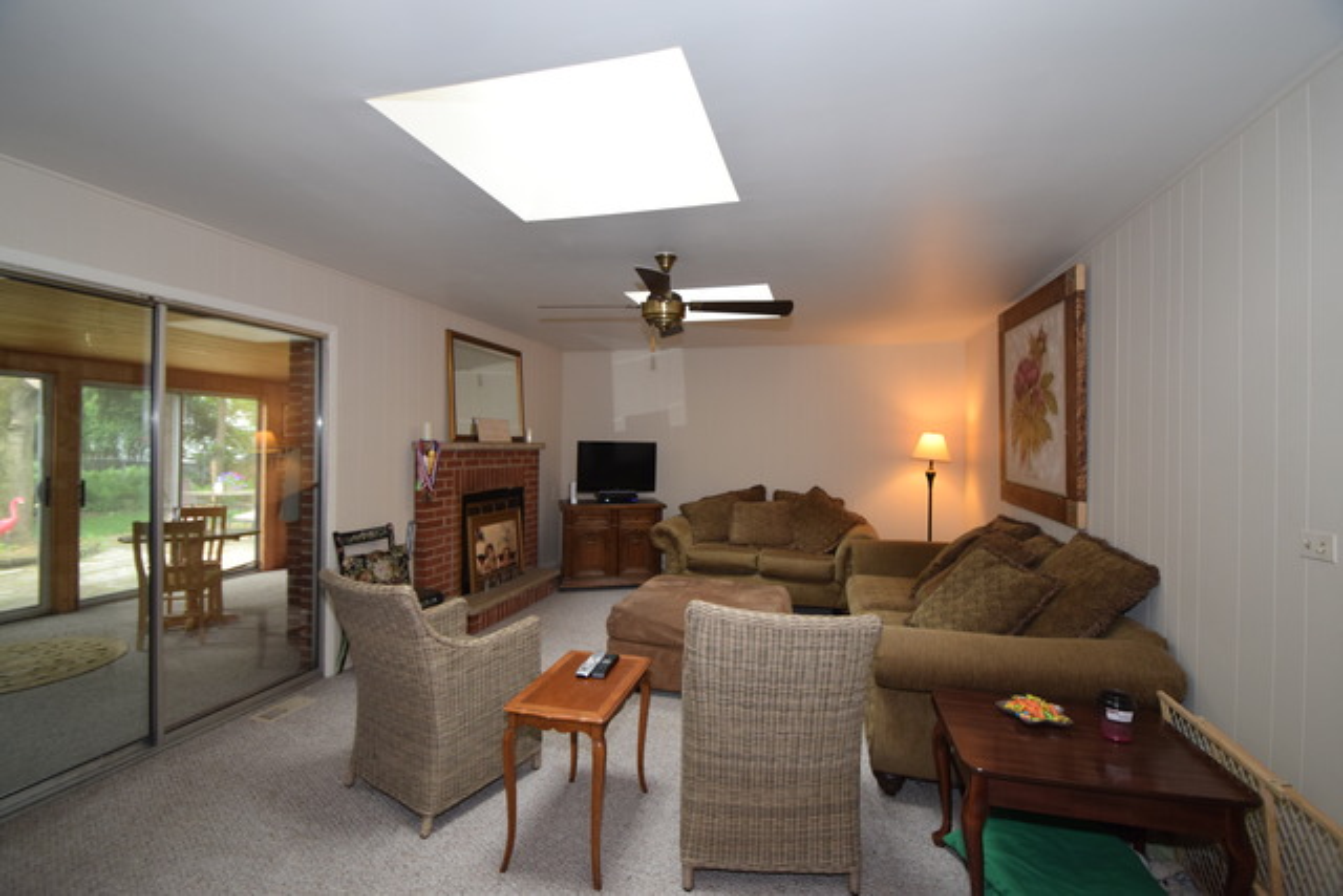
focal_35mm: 15
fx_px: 560
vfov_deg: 77.4
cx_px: 672
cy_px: 448
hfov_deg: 100.4
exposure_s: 1/80
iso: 800
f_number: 4.5
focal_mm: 10
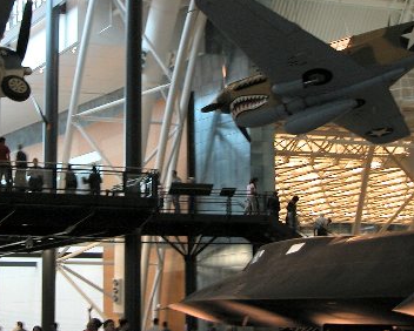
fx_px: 1250
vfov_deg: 15.1
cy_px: 119
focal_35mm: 102
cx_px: 156
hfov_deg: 18.8
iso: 100
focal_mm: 11.6
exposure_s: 1/11.5
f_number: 3
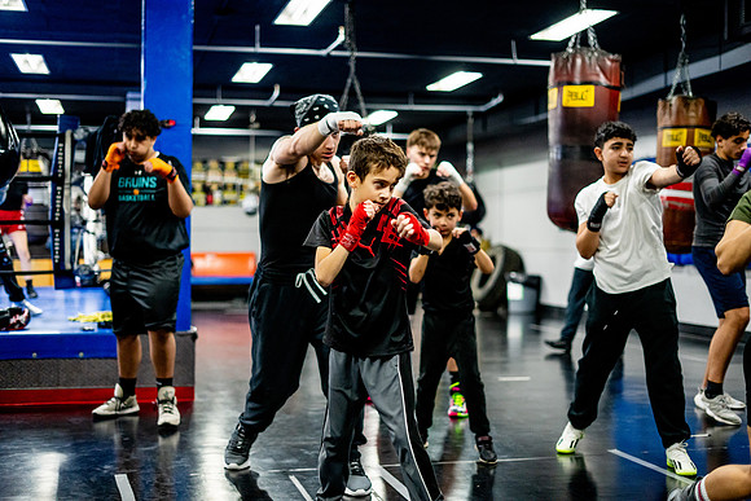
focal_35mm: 50
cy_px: 250
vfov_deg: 27.0
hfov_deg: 39.6
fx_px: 1043
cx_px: 376
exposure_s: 1/500
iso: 5000
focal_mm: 50
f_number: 1.8
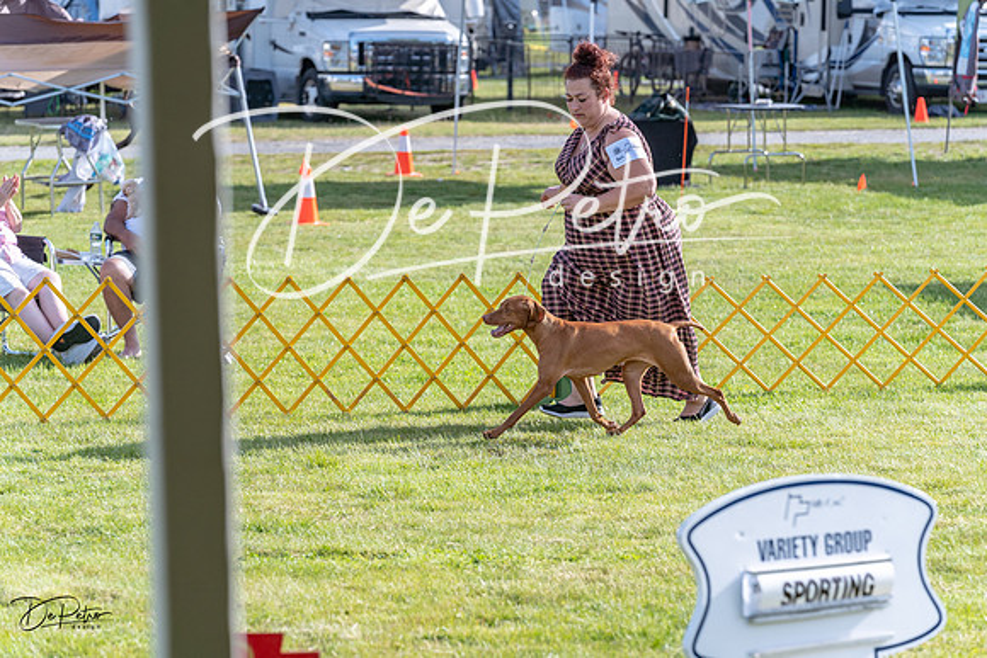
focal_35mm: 152
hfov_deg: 13.5
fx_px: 4168
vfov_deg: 9.0
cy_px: 329
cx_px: 494
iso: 400
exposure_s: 1/1250
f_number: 5.6
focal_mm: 152
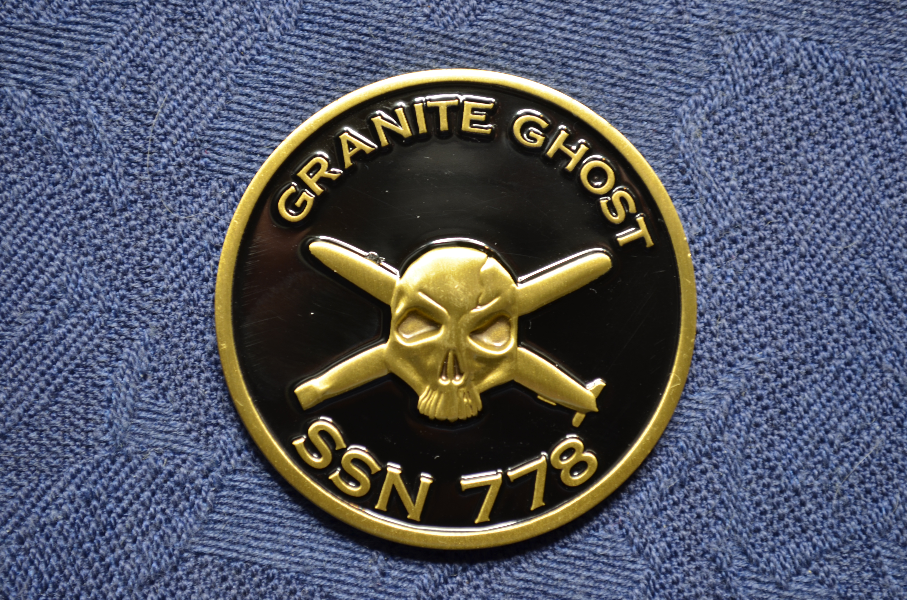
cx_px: 454
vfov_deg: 16.5
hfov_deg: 24.7
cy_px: 300
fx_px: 2074
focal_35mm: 82
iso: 160
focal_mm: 55
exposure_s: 1/2.5
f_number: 8
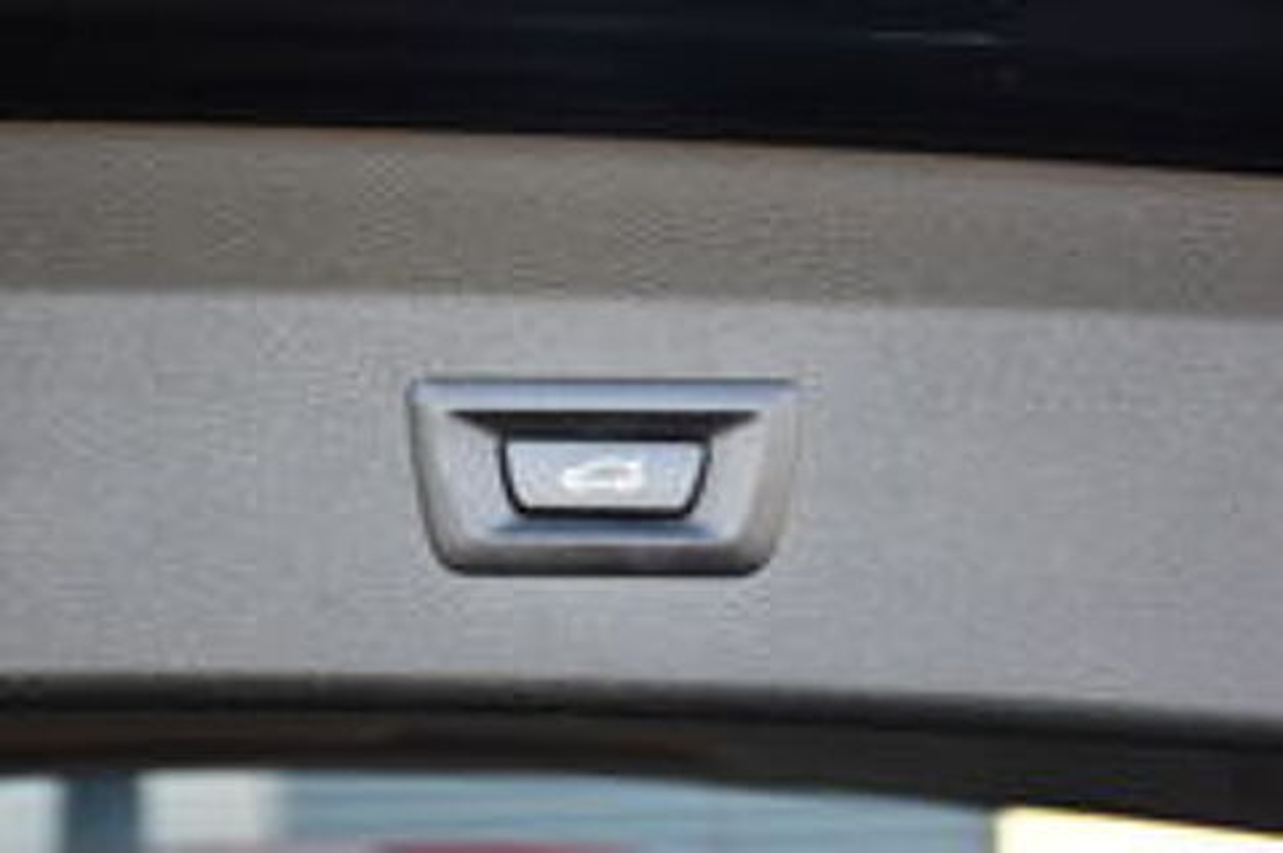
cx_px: 642
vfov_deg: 22.6
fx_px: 2136
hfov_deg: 33.4
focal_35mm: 60
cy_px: 426
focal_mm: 40
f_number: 4.5
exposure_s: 1/60
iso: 400
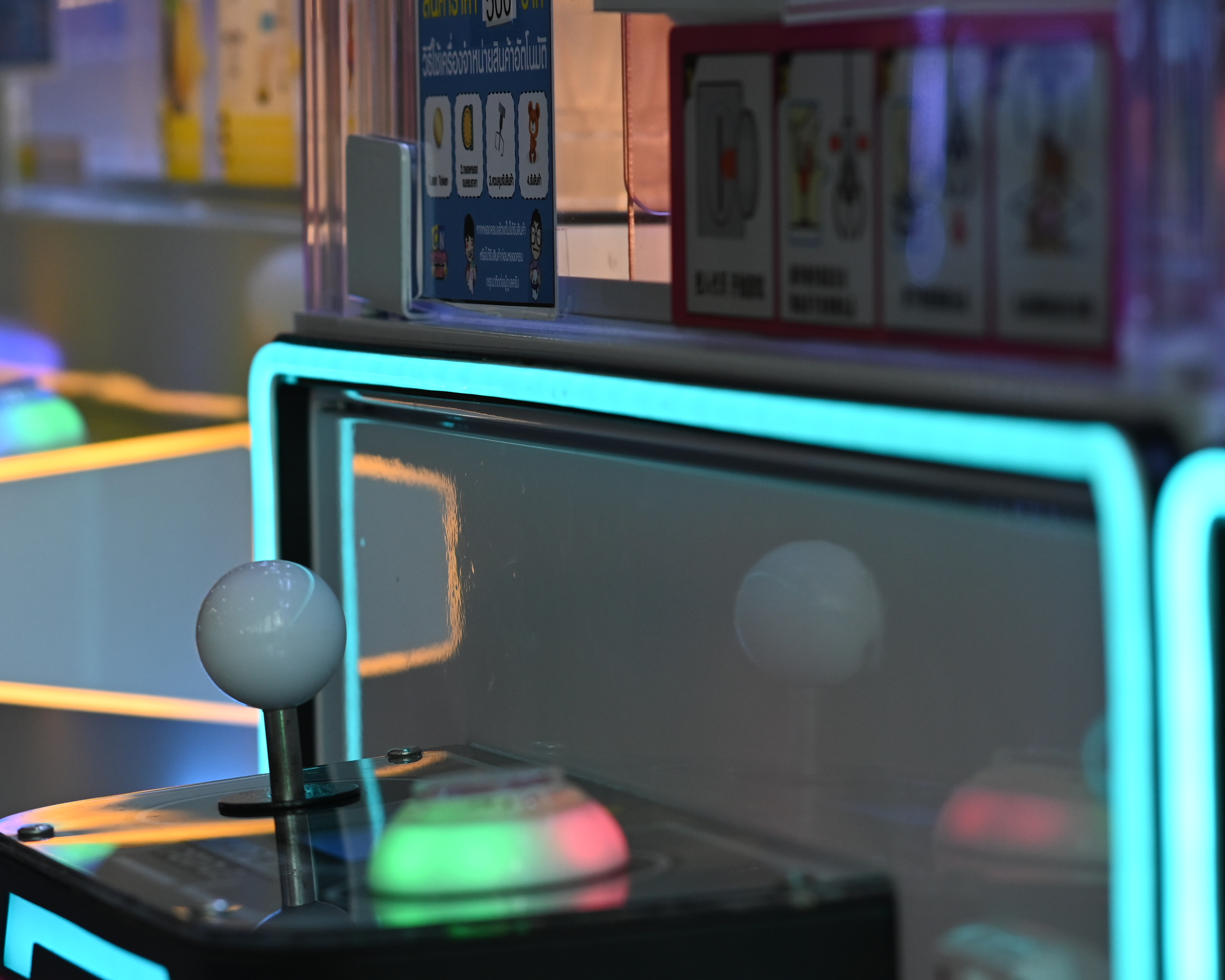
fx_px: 7280
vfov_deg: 7.7
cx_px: 308
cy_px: 646
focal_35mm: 201
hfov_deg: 9.6
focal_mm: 85
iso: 400
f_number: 3.5
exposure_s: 1/500
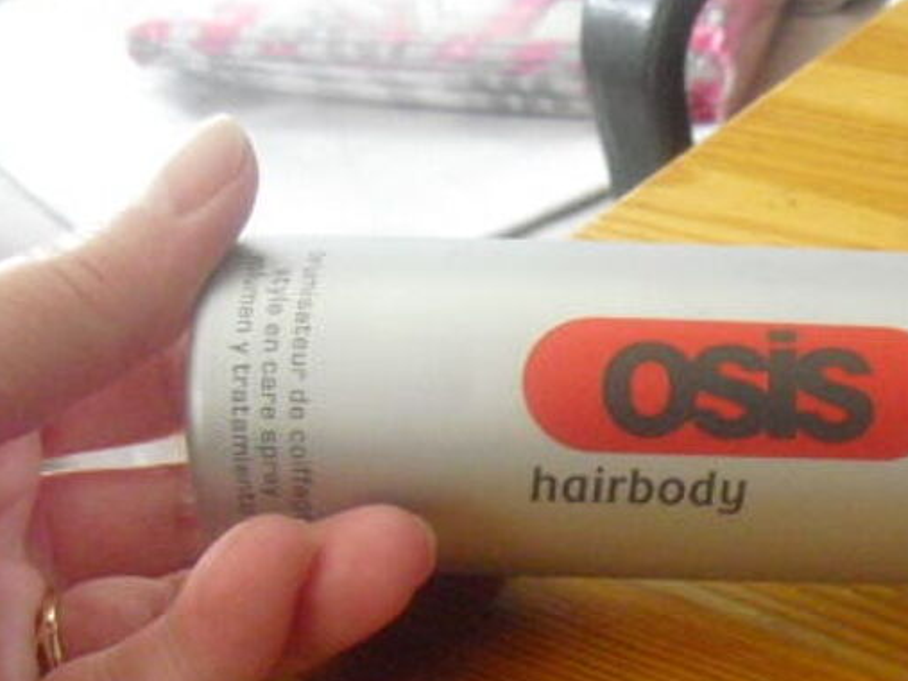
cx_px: 863
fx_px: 1862
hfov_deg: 26.3
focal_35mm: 71
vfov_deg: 20.4
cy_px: 570
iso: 800
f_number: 3.1
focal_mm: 6.3
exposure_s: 1/20
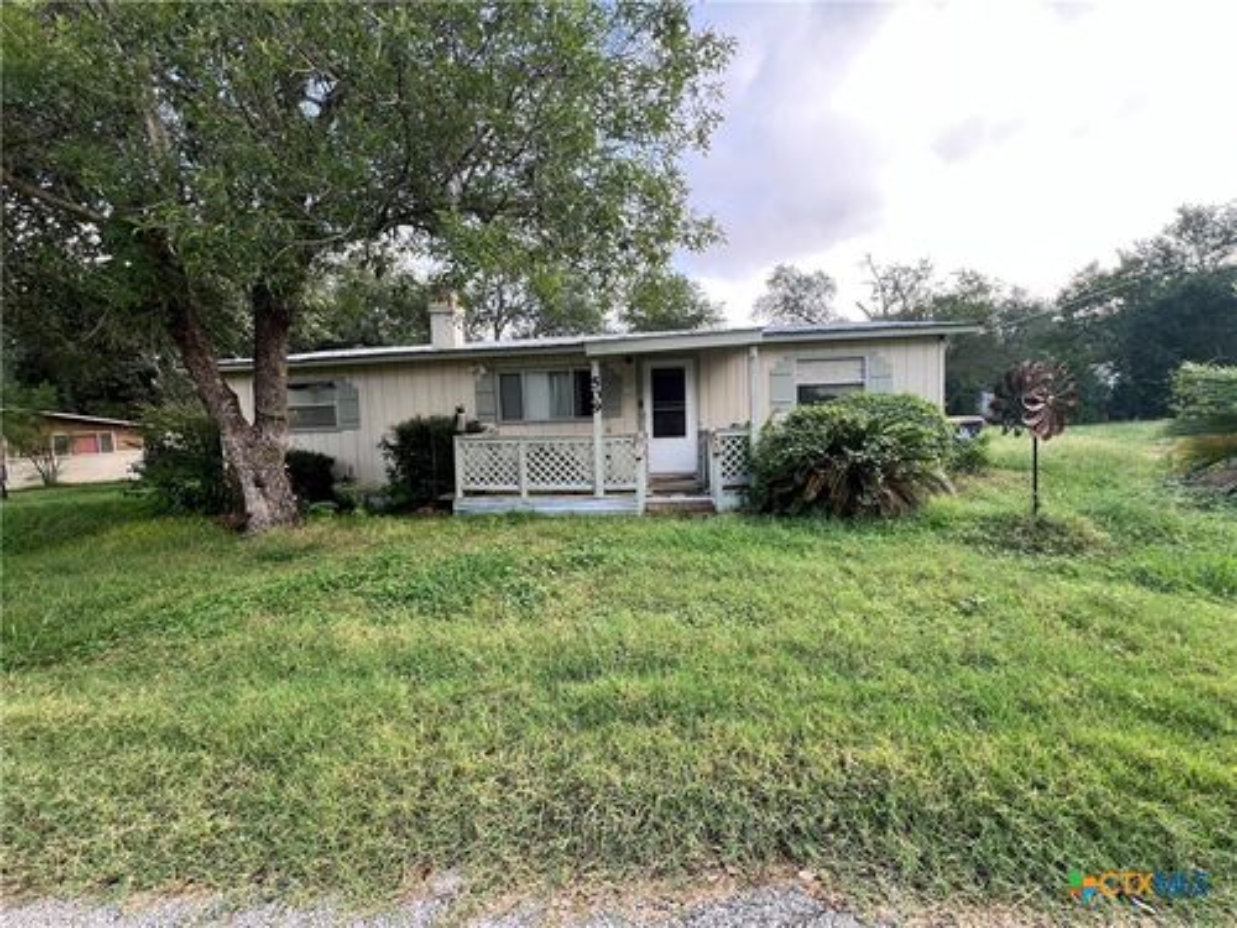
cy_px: 464
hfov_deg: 106.2
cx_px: 618
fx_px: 465
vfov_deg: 89.9
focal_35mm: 13
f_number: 1.8
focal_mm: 1.57
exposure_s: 1/165
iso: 32
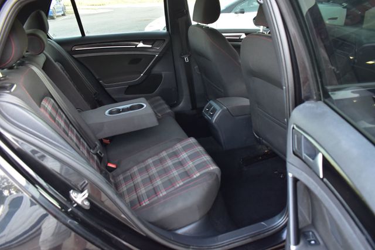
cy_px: 125
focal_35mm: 27
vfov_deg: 47.9
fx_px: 281
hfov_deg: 67.4
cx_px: 188
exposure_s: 1/15
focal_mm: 18
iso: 720
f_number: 6.3
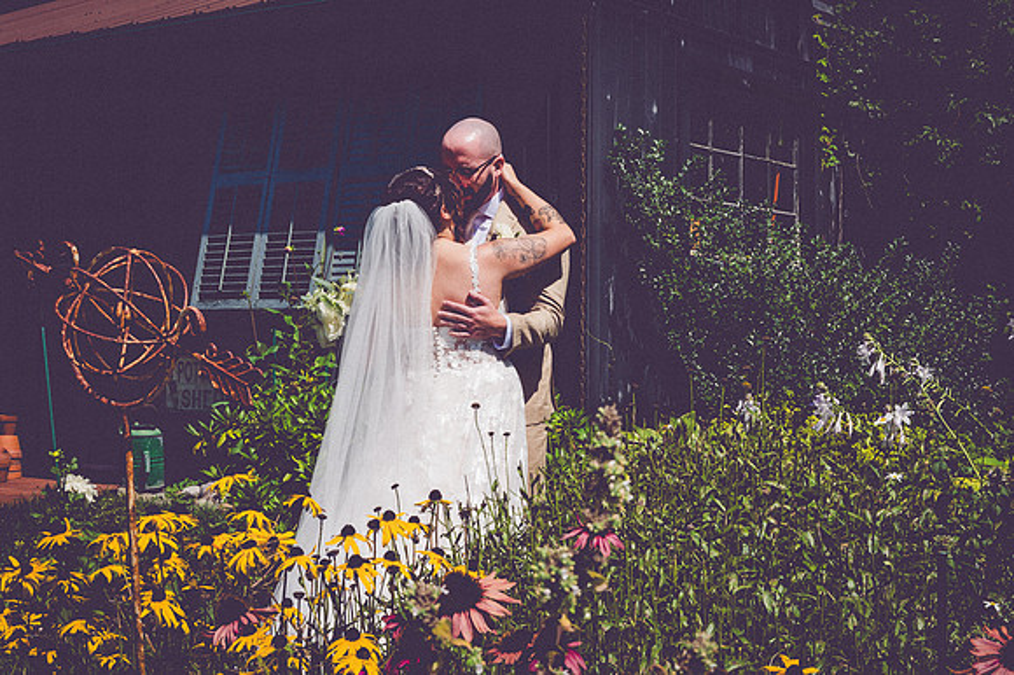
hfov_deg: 34.8
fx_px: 1617
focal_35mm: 57
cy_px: 338
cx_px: 508
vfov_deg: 23.6
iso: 220
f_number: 22
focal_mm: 56
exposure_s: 1/200
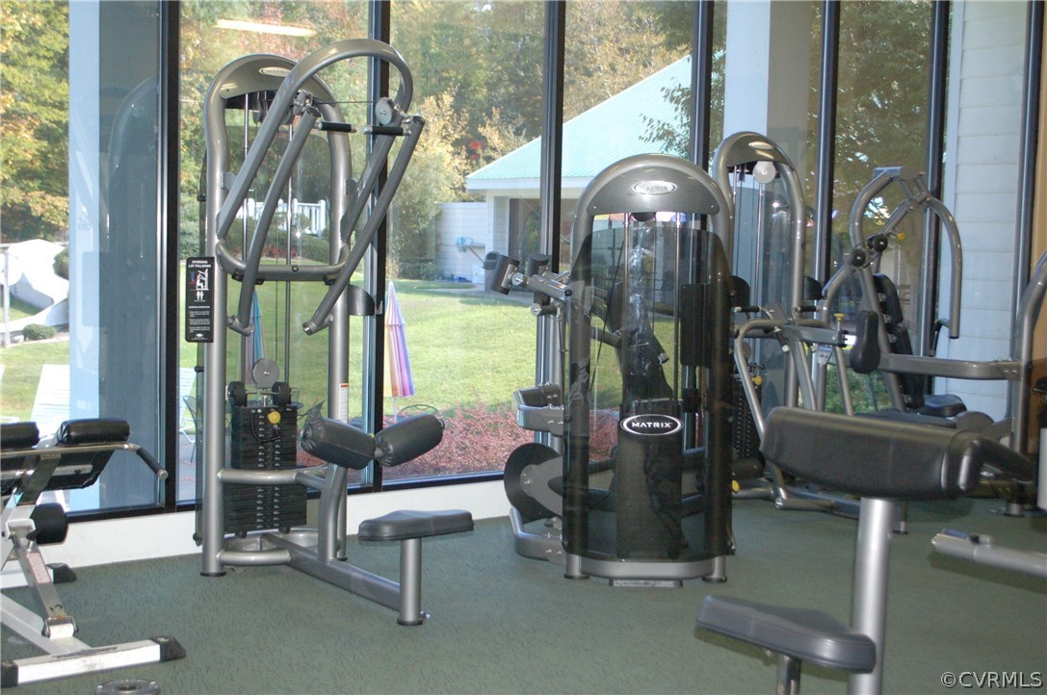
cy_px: 348
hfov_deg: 38.9
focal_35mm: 51
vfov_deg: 26.4
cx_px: 524
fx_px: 1481
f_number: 5
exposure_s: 1/60
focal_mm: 34
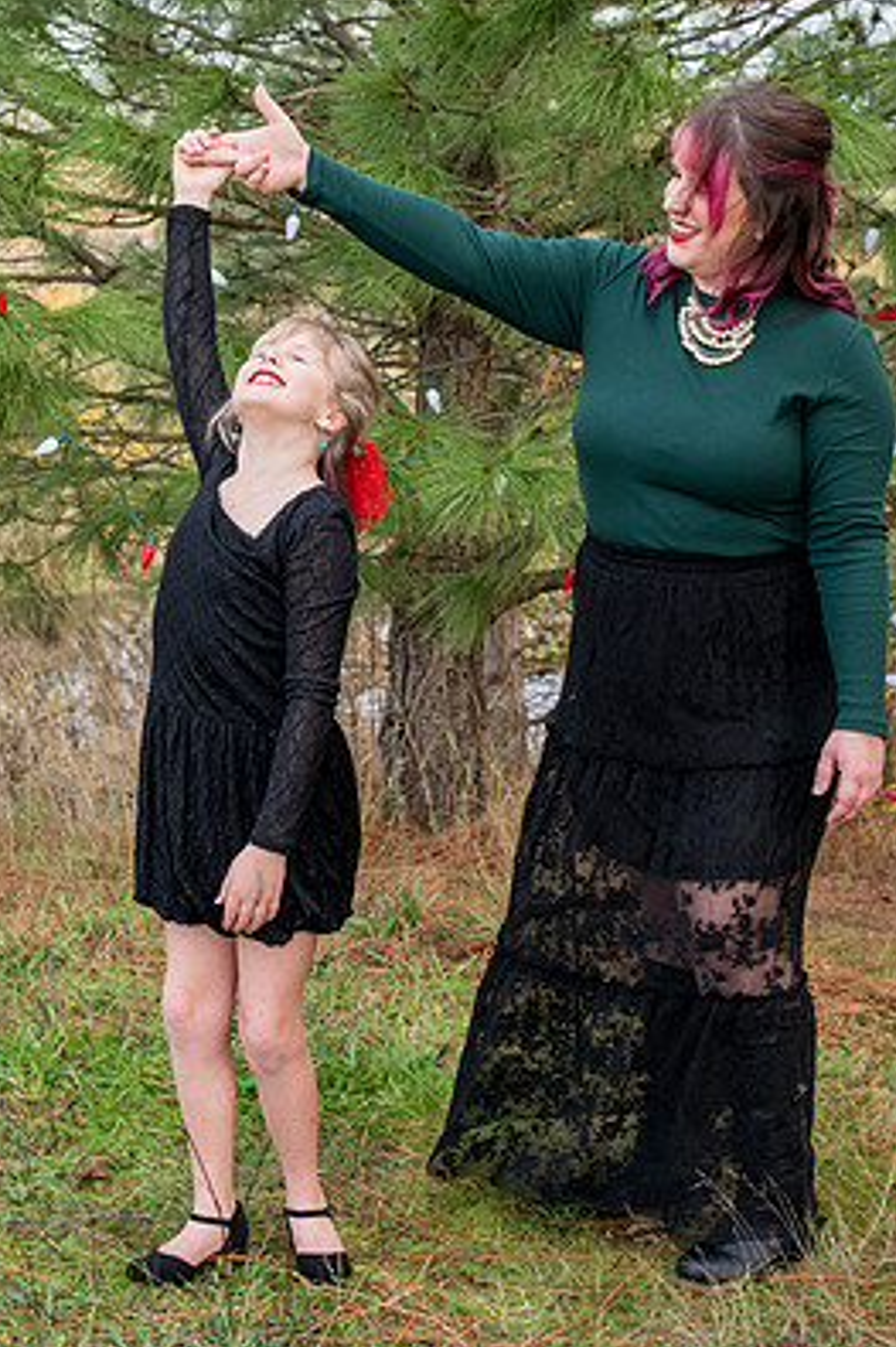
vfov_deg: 31.0
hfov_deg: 20.9
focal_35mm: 65
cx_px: 450
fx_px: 2429
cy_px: 624
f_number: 5
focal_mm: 38
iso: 400
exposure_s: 1/320
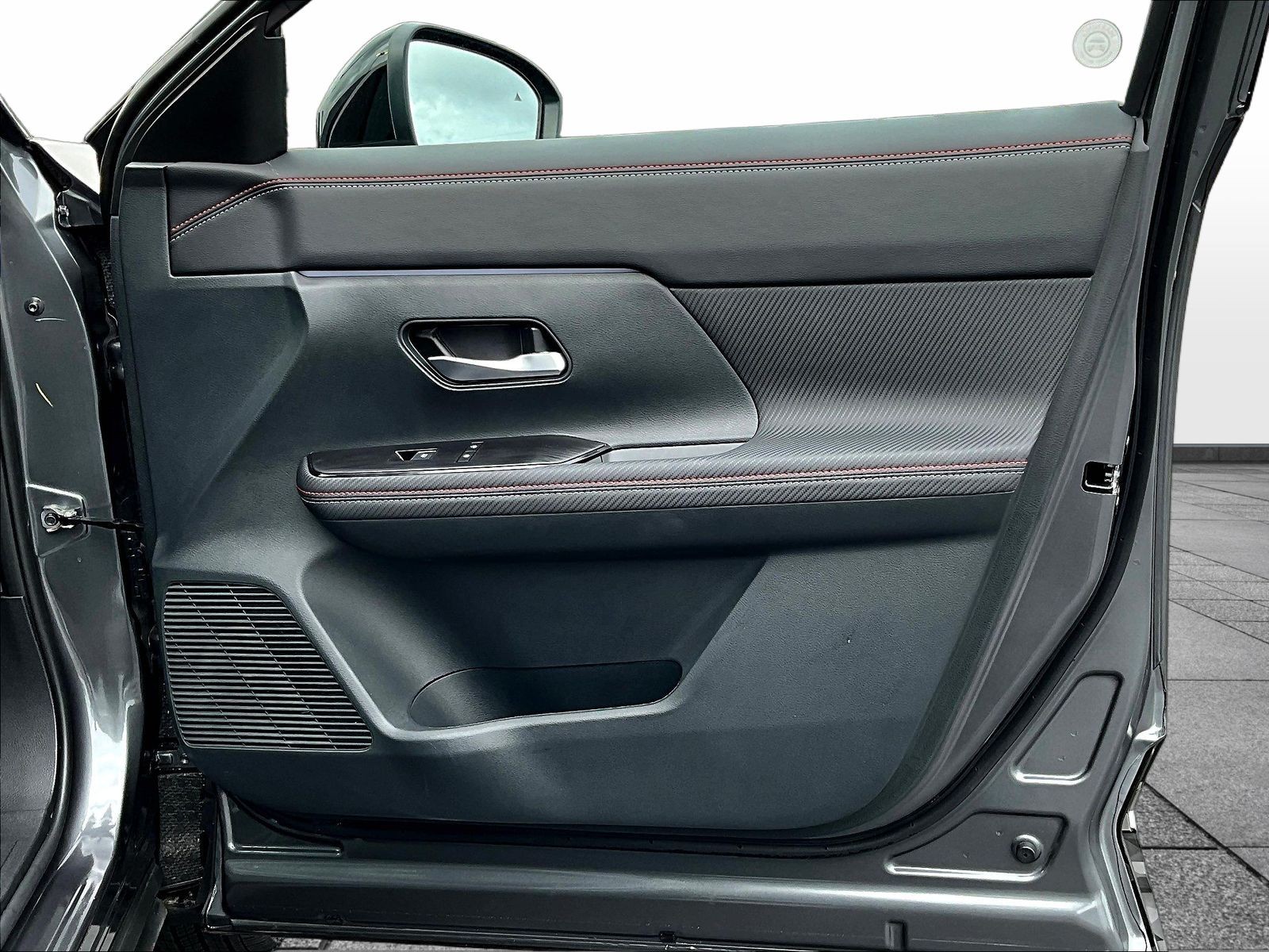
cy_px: 476
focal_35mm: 29
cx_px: 634
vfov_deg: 48.2
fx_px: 1063
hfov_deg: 61.7
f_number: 1.8
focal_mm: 3
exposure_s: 1/247
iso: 25
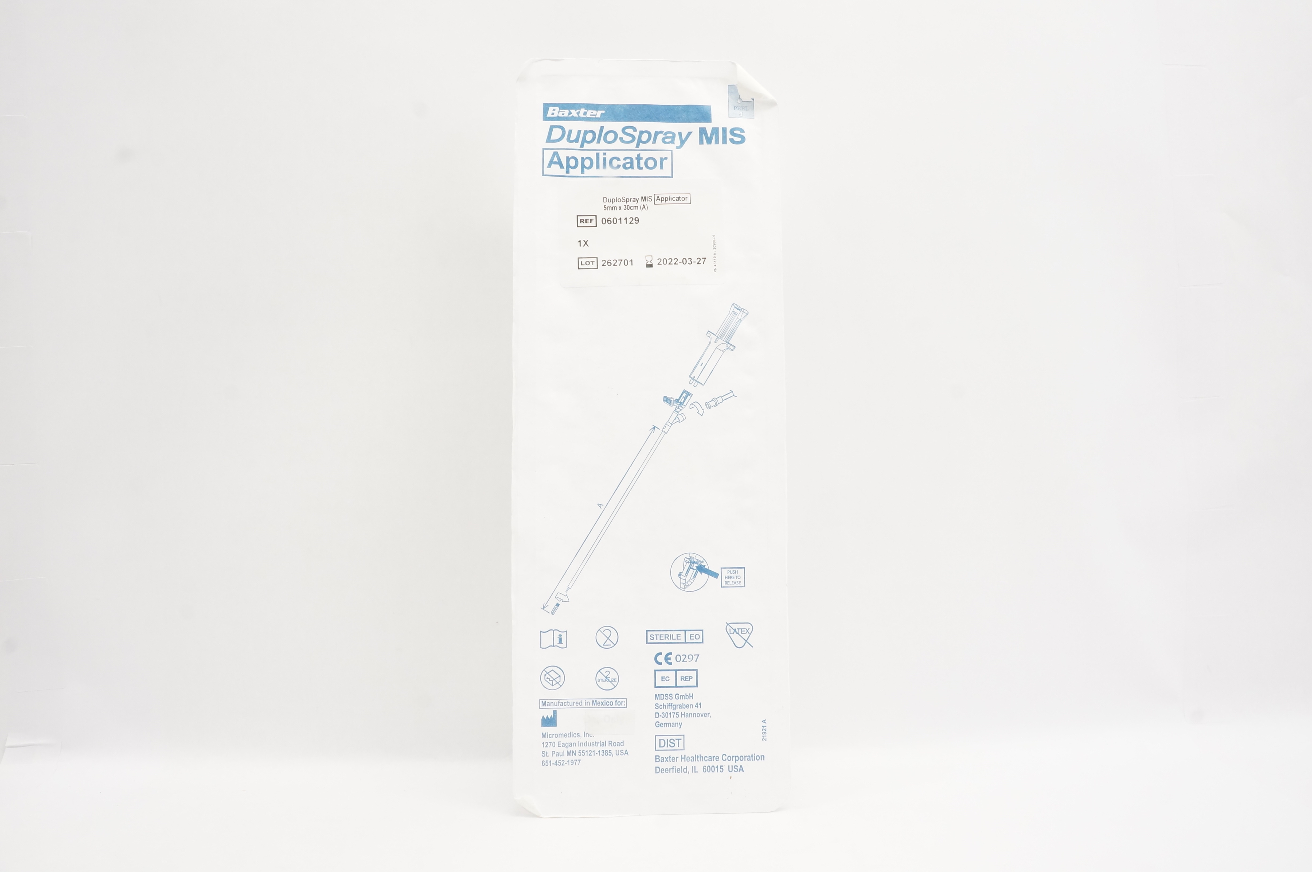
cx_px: 656
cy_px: 436
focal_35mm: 27
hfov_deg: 67.4
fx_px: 983
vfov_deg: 47.8
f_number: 14
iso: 800
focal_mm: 18
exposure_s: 1/20
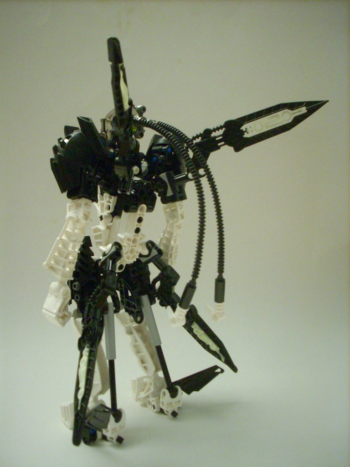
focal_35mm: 37
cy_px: 234
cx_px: 175
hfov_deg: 38.7
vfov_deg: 50.1
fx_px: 499
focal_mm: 6.2
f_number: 2.8
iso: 541
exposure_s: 1/4
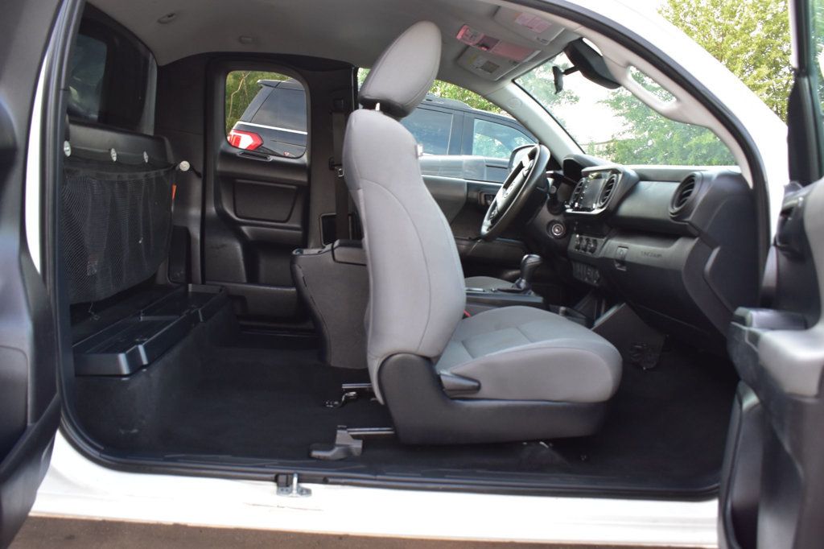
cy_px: 274
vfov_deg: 39.9
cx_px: 412
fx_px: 755
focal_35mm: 33
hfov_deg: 57.2
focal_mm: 22
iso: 900
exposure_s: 1/15
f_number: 6.3
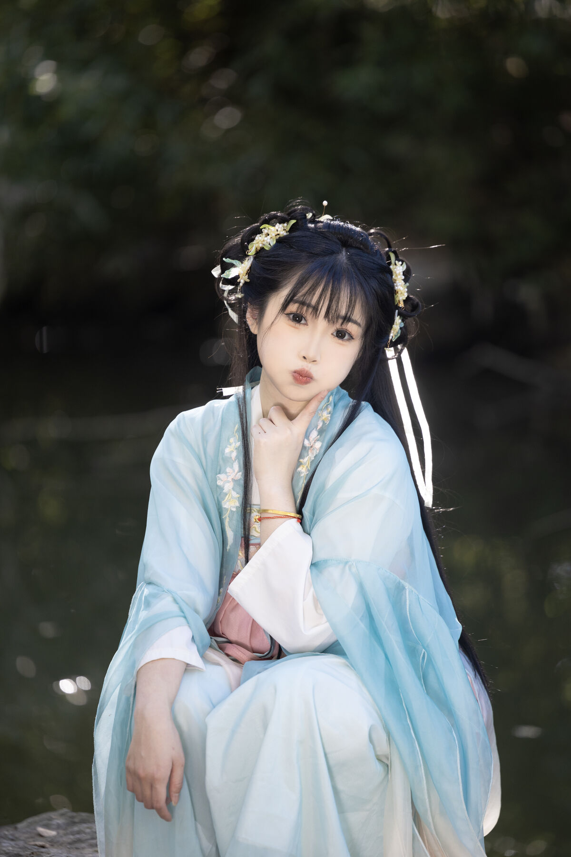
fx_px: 4758
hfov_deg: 6.9
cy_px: 428
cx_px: 286
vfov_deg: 10.3
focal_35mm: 200
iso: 500
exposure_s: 1/250
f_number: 2.8
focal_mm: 200
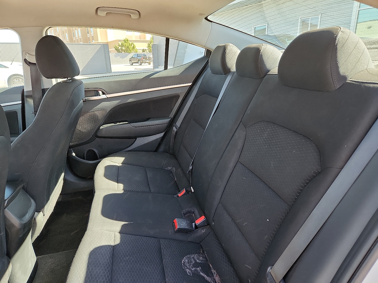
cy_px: 142
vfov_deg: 58.9
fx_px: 251
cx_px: 189
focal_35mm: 23
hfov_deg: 73.9
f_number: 1.8
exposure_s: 1/59.2
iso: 62
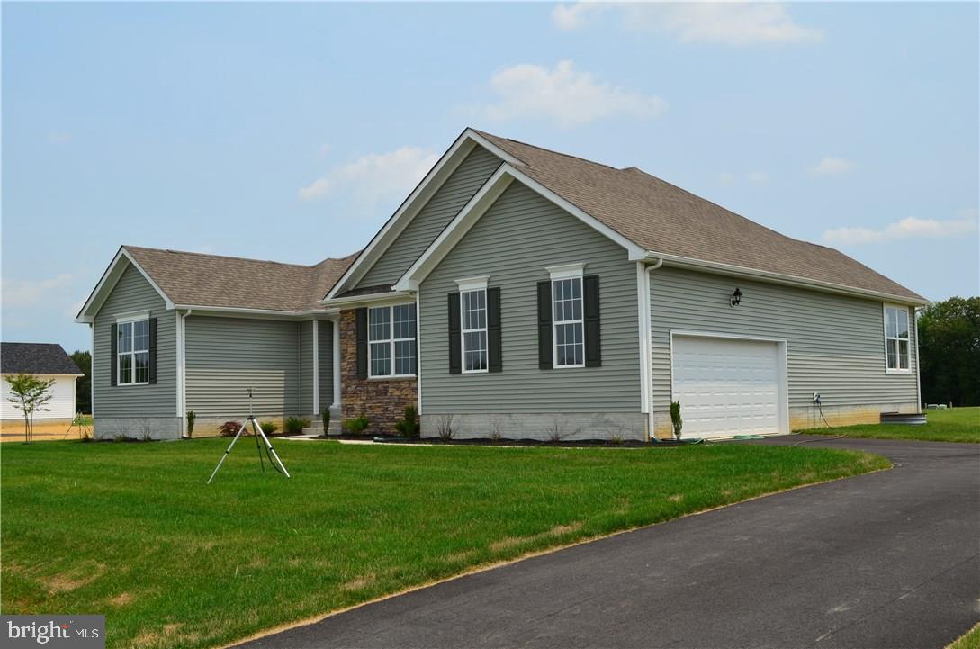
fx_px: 978
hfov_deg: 53.2
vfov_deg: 36.7
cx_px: 490
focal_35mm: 36
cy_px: 324
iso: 200
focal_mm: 24
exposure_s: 1/400
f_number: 11
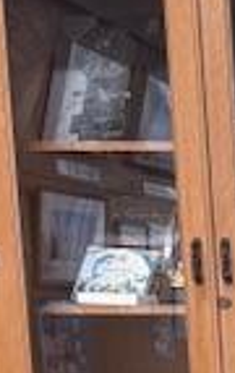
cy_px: 509
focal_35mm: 123
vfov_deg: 15.9
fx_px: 1254
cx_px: 776
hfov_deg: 8.4
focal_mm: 6
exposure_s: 1/60
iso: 100
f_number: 1.6
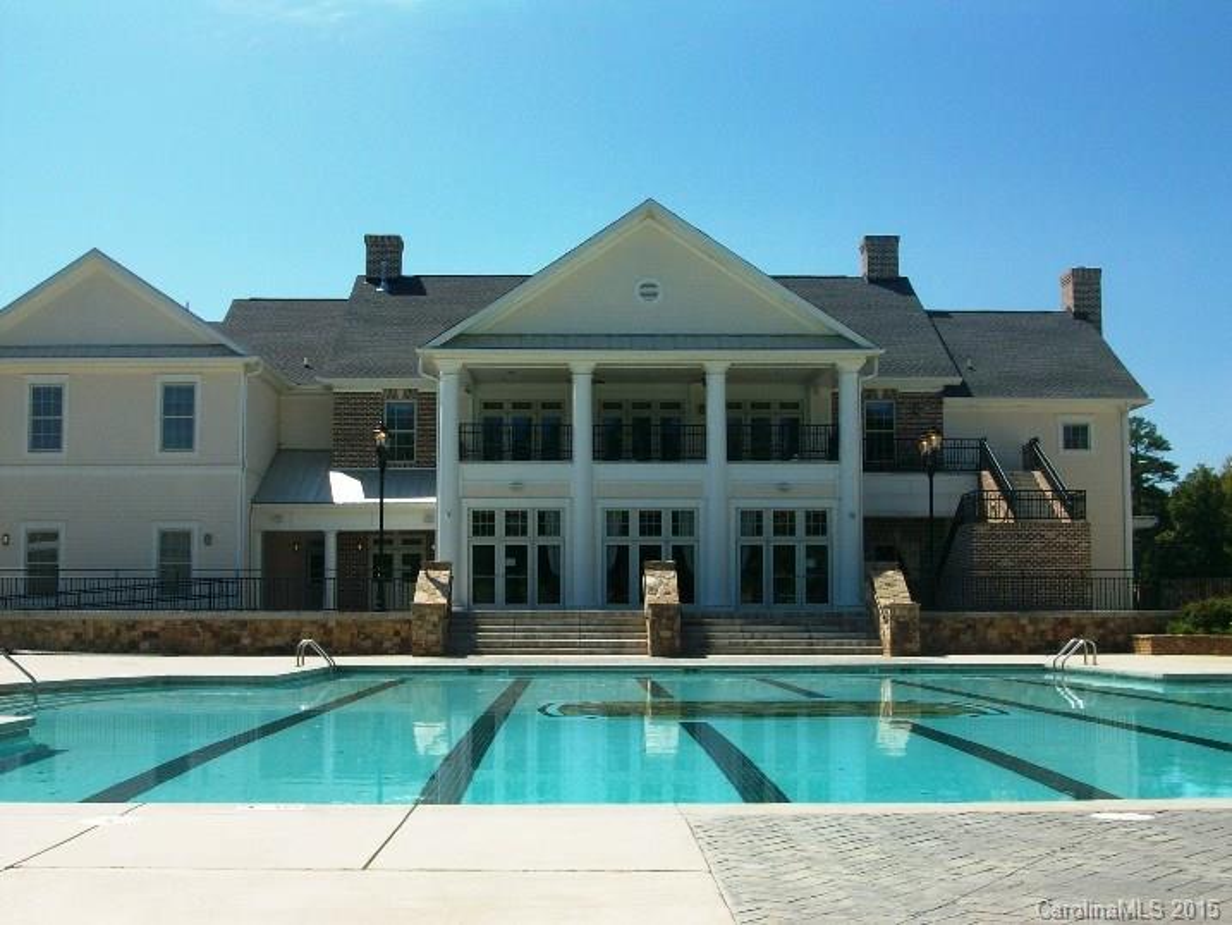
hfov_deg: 44.8
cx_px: 616
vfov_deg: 34.4
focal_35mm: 42
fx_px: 1495
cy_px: 462
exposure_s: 1/434
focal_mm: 7.1
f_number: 6.3
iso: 80
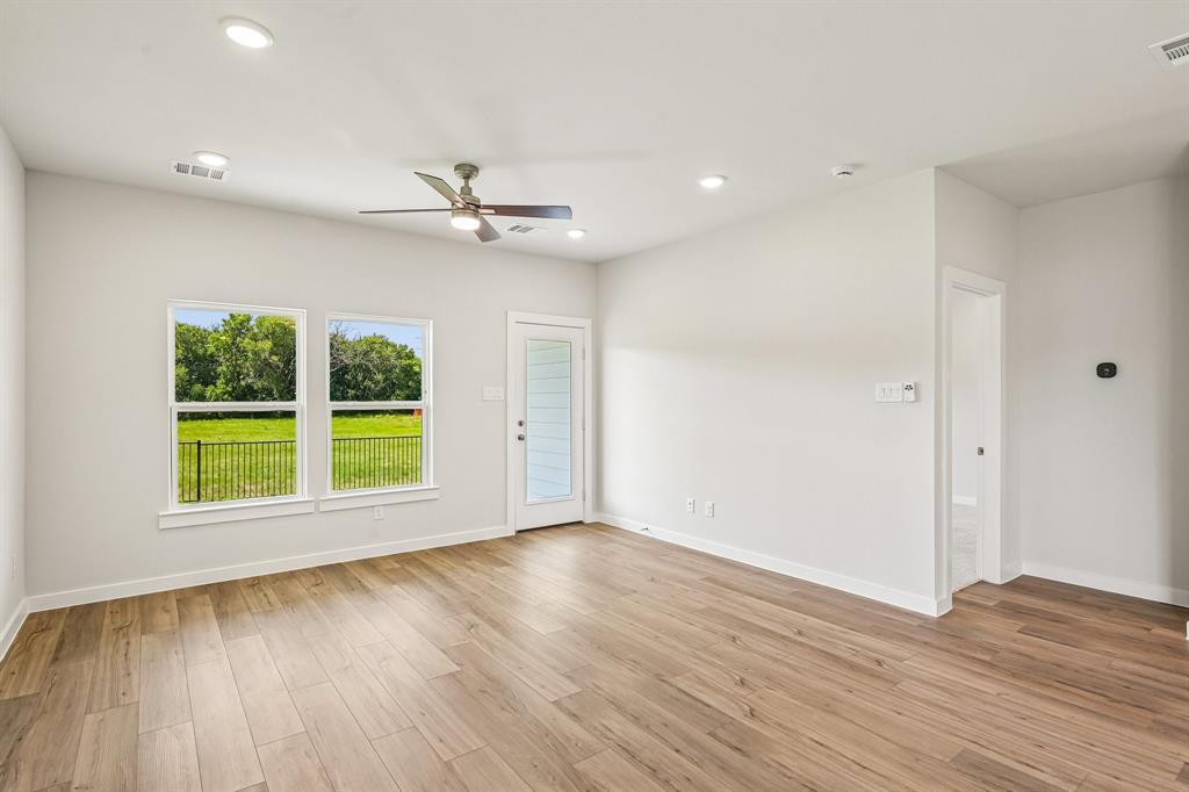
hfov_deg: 91.6
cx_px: 594
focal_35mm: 18
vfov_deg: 68.8
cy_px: 396
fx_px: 578
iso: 400
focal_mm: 17.5
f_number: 8
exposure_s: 1/80
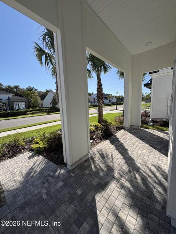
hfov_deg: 85.7
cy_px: 117
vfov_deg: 102.1
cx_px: 88
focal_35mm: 14
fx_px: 95
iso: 25
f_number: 2.2
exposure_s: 1/770
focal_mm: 2.22
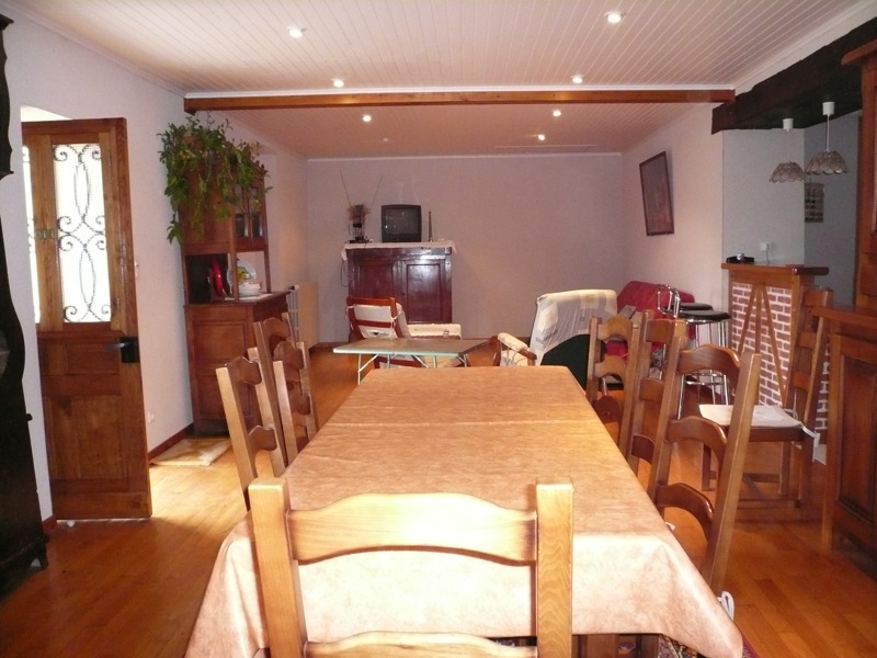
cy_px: 329
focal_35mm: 28
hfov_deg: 63.4
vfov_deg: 49.7
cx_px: 438
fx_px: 709
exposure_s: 1/30
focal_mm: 4.6
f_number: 2.8
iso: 400
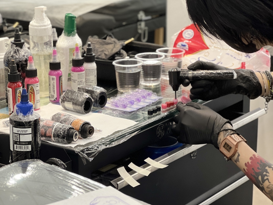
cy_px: 102
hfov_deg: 25.0
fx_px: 615
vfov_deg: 18.9
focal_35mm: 78
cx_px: 138
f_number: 2.8
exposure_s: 1/33
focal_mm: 9
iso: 250
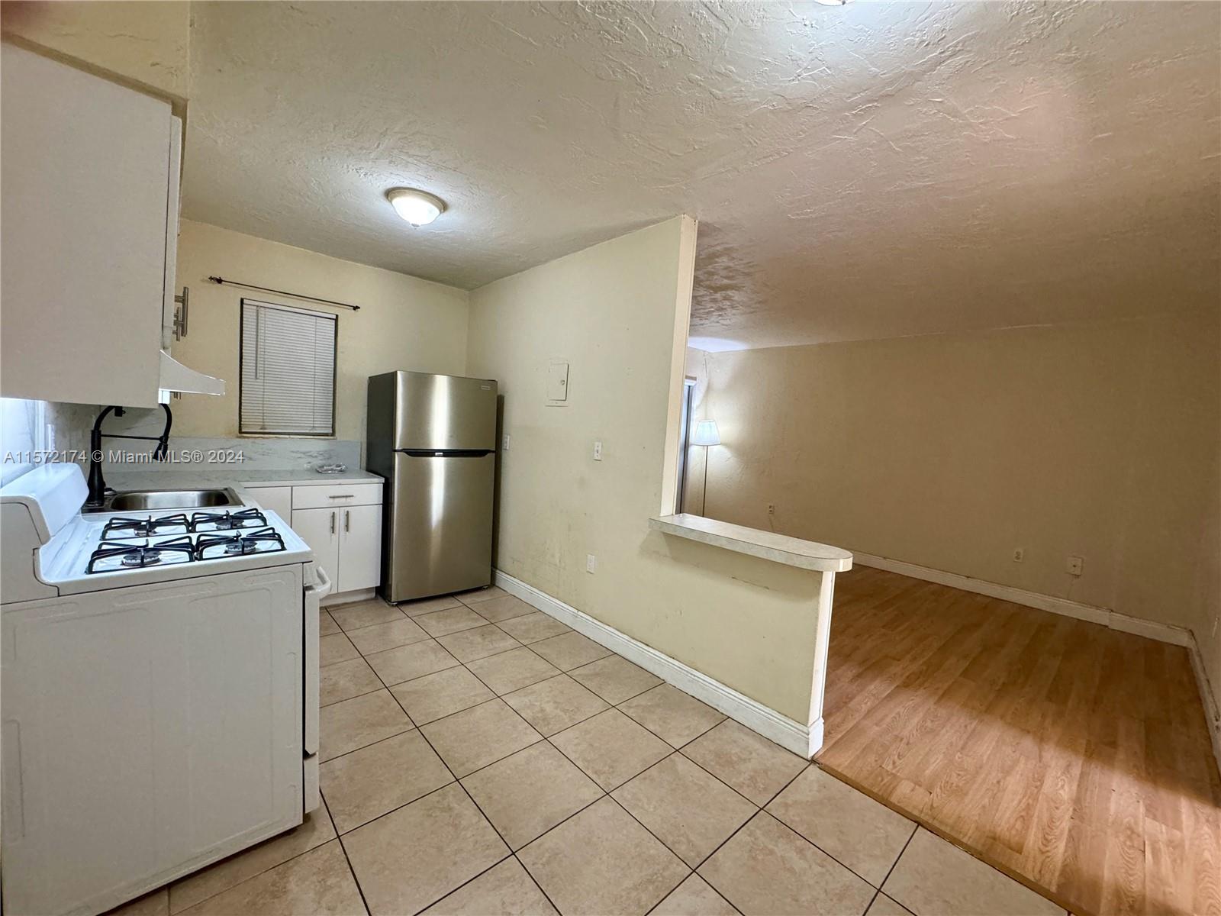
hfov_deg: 102.1
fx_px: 494
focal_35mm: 14
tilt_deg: -3.9
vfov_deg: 85.7
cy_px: 458
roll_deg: -3.7
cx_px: 610
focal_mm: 2.22
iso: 400
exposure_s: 1/60
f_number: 2.2
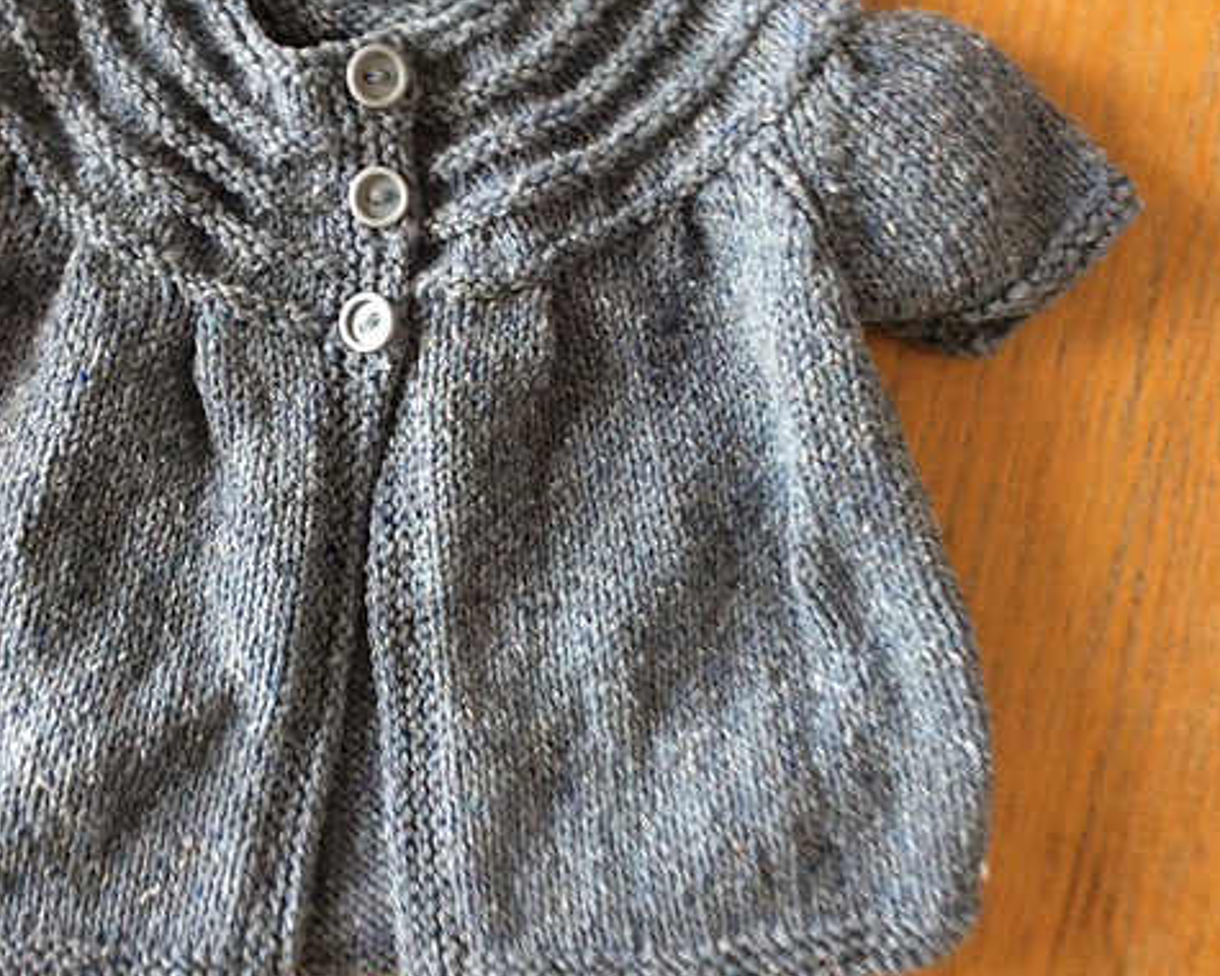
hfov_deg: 43.2
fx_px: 1517
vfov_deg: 35.6
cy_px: 419
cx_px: 408
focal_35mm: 42
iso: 100
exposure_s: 1/25
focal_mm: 3.3
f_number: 2.4
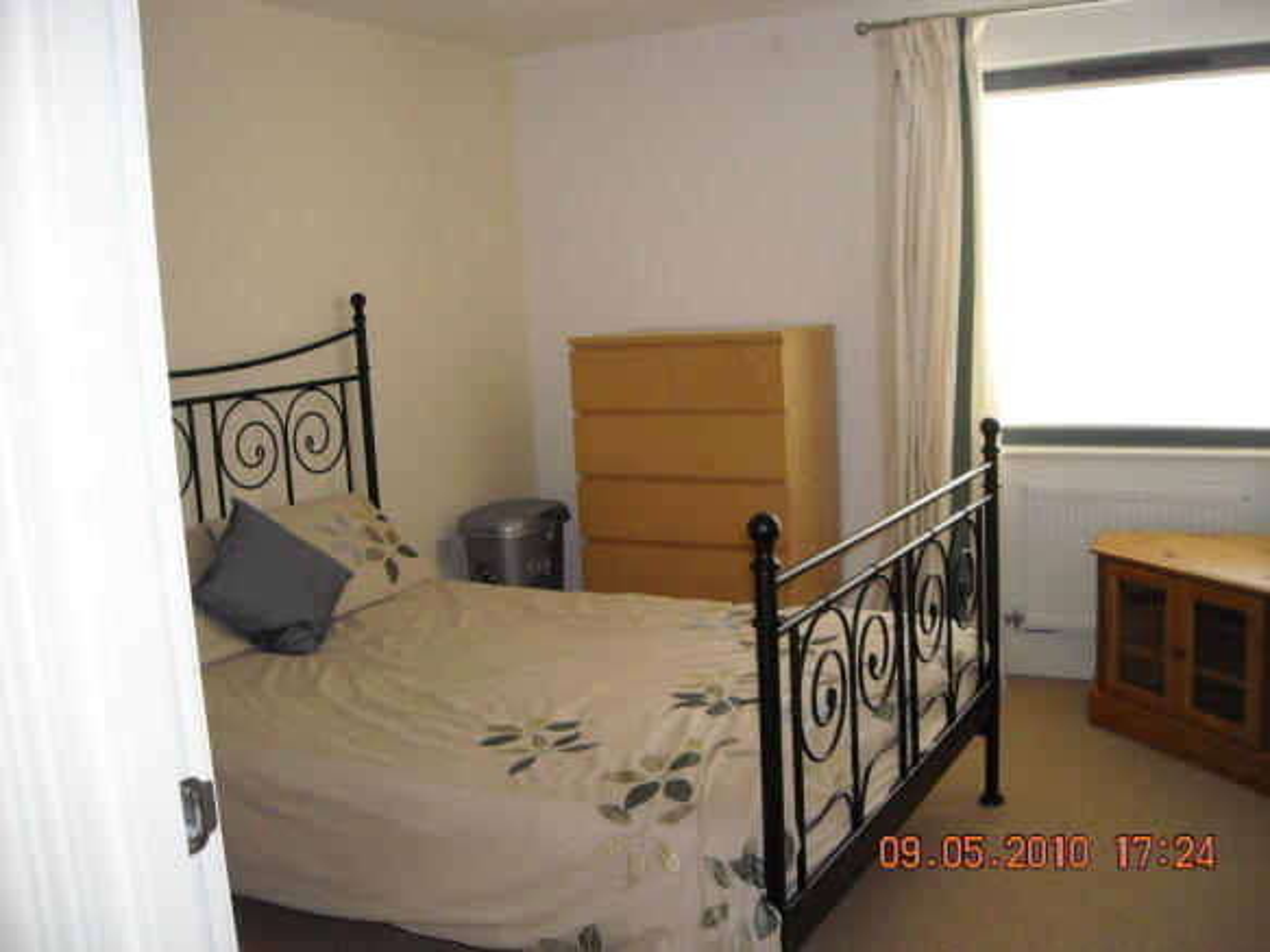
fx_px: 1284
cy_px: 476
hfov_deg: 52.6
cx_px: 635
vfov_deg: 40.7
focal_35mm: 35
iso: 400
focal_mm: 5.7
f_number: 2.8
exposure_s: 1/60
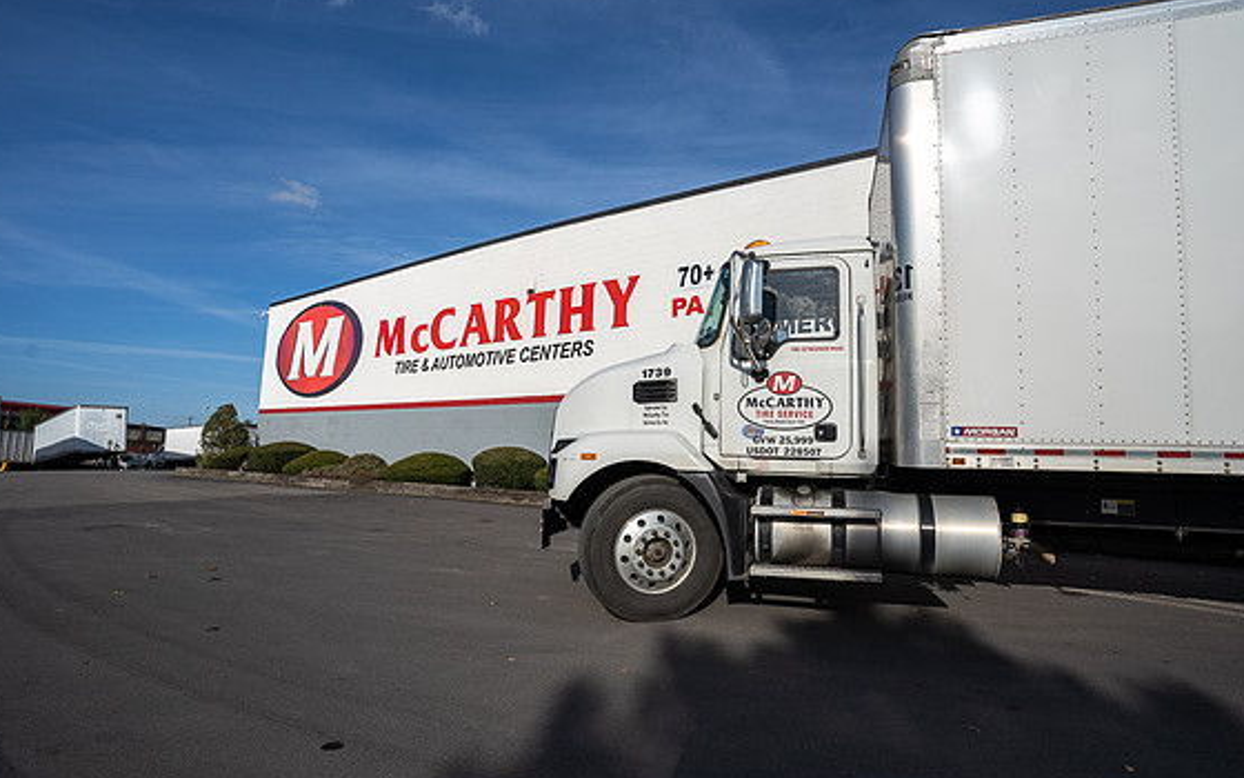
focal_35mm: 19
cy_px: 397
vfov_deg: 62.2
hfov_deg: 88.0
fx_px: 644
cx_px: 611
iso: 125
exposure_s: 1/1250
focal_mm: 18
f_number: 7.1
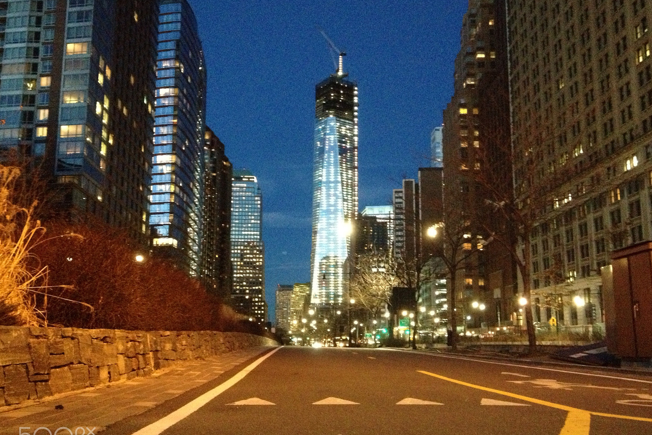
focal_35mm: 37
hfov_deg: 51.9
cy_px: 242
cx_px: 324
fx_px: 670
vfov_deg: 35.9
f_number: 2.4
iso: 800
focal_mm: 4.28
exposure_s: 1/15
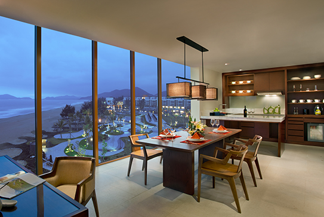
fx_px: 198
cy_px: 102
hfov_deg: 78.2
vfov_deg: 57.3
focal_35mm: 22
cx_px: 142
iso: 100
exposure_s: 2
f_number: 11
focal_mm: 19
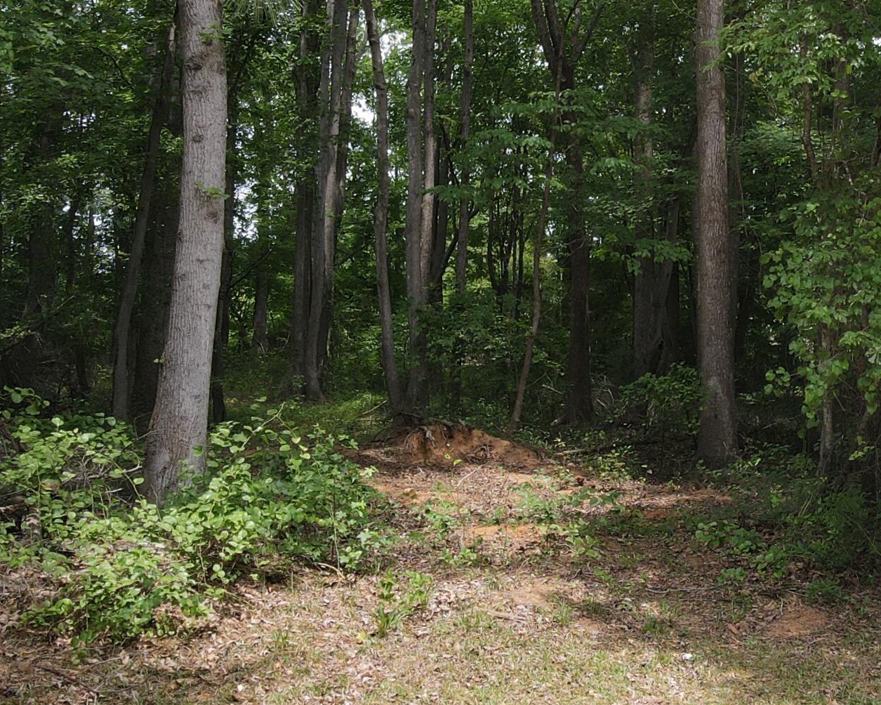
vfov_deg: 26.9
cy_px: 195
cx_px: 786
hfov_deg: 32.0
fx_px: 1460
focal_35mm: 56
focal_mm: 4.5
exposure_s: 1/160
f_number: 2.8
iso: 100
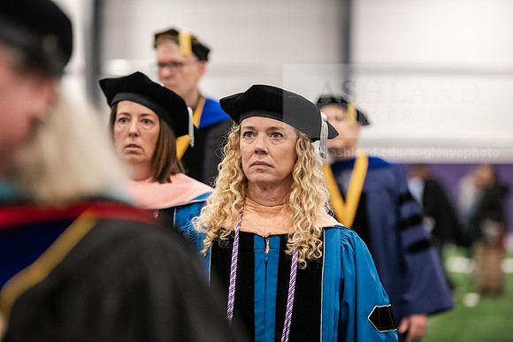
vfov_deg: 10.2
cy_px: 171
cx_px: 256
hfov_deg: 15.2
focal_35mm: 135
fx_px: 1924
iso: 3200
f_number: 3.2
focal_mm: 135
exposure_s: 1/200
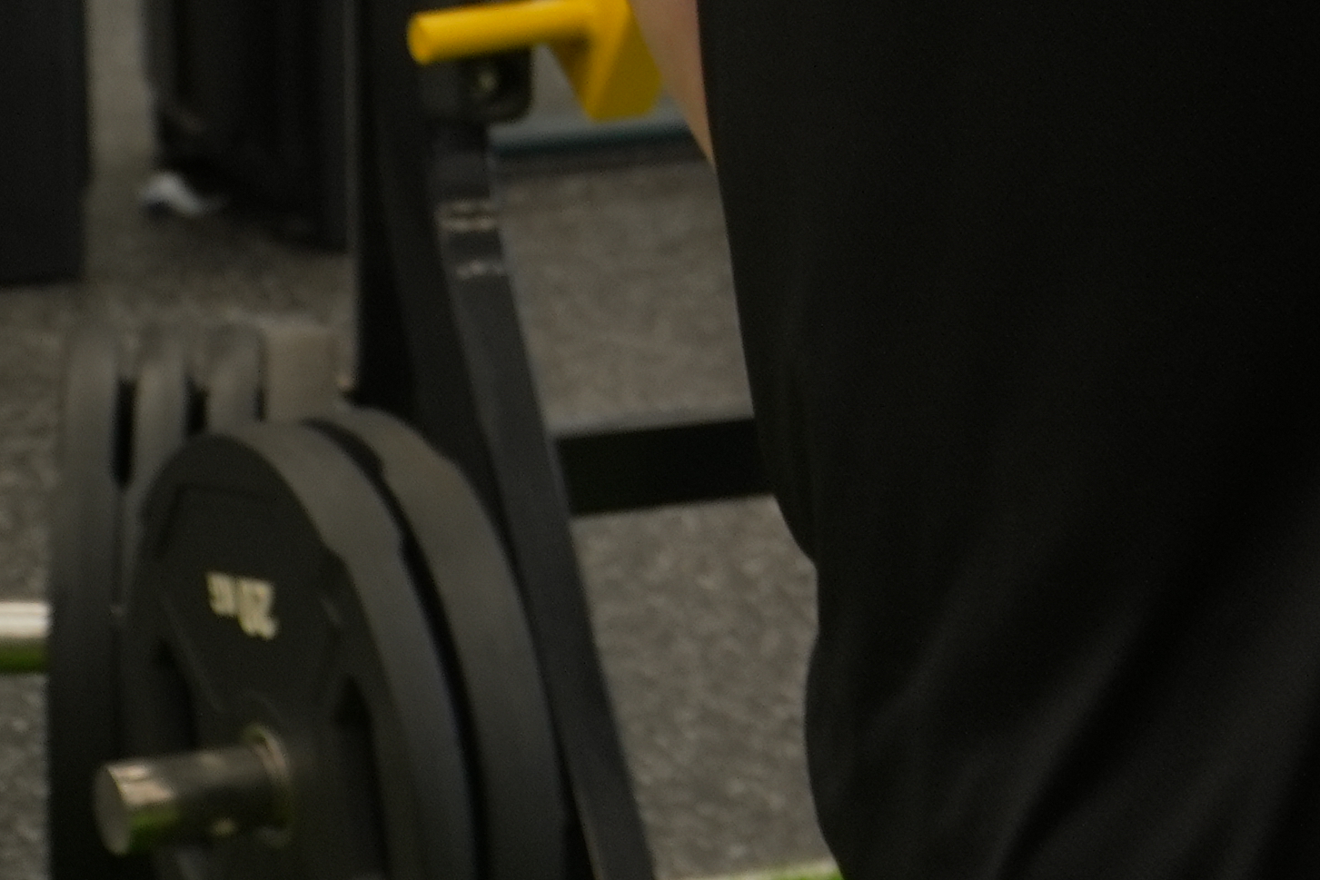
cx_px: 2750
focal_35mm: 179
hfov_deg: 10.4
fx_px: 6564
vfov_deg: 7.5
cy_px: -593
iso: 250
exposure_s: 1/50
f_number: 4
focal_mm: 28
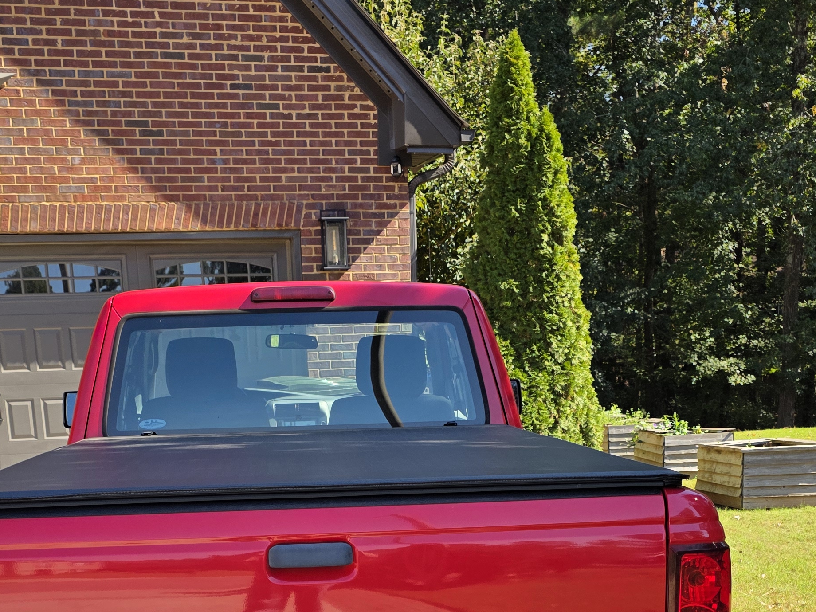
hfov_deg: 38.2
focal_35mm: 50
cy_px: 619
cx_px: 380
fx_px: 1179
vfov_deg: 27.4
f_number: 1.7
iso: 80
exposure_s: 1/2805
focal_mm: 6.3
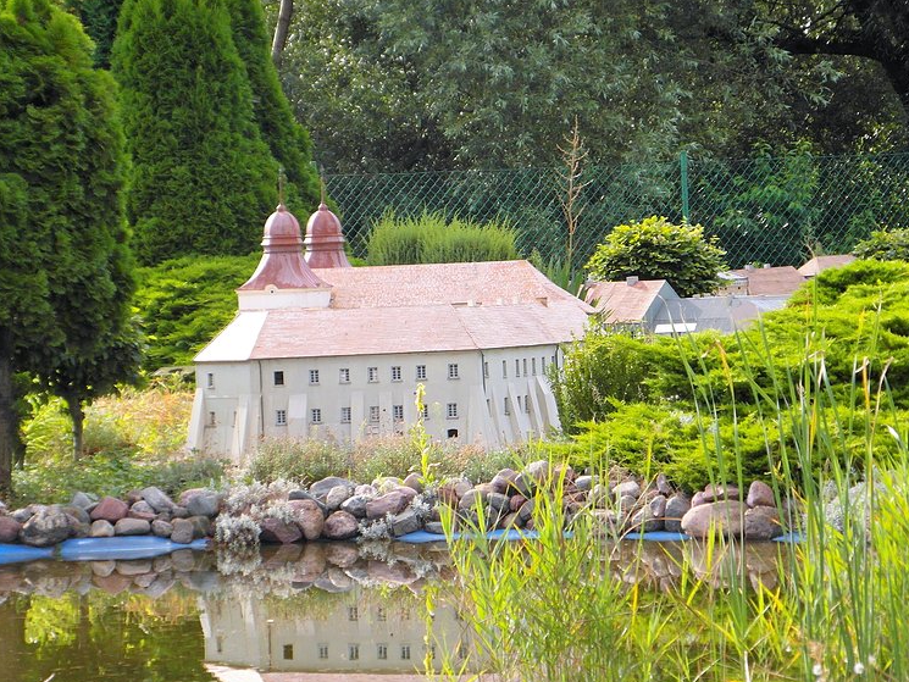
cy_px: 329
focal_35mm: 215
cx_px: 409
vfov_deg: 6.9
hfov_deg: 9.2
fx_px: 5647
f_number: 4.4
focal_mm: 28.9
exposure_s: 1/125
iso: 100
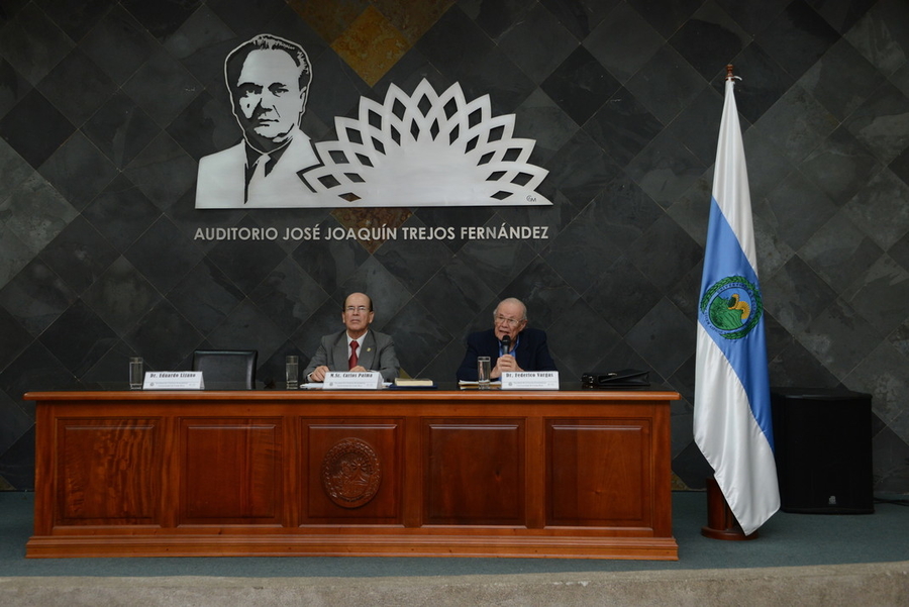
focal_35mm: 44
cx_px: 454
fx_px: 1111
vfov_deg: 30.5
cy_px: 304
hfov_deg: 44.5
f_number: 5.6
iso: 1600
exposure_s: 1/125
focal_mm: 44
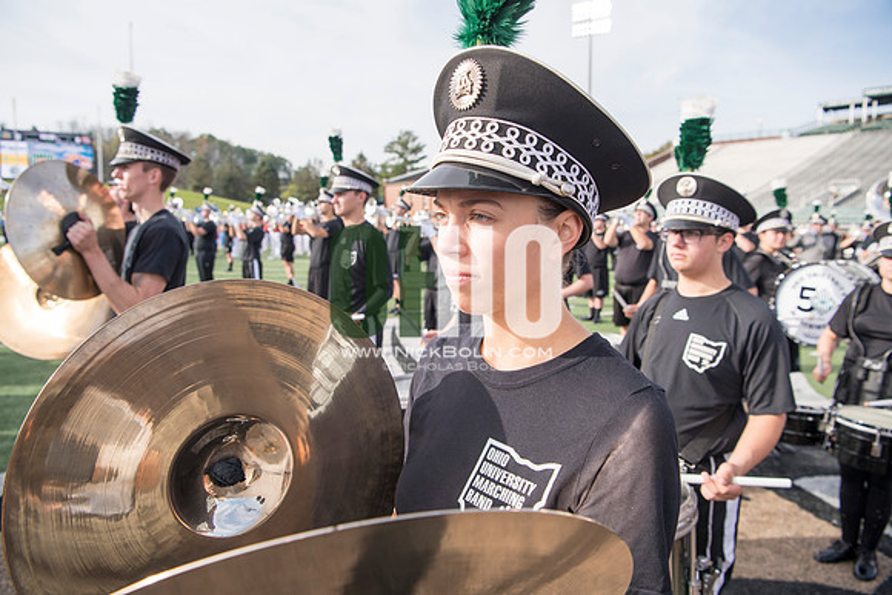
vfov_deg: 53.2
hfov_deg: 73.7
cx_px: 446
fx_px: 595
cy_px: 298
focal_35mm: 24
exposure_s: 1/800
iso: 250
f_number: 5
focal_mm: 24
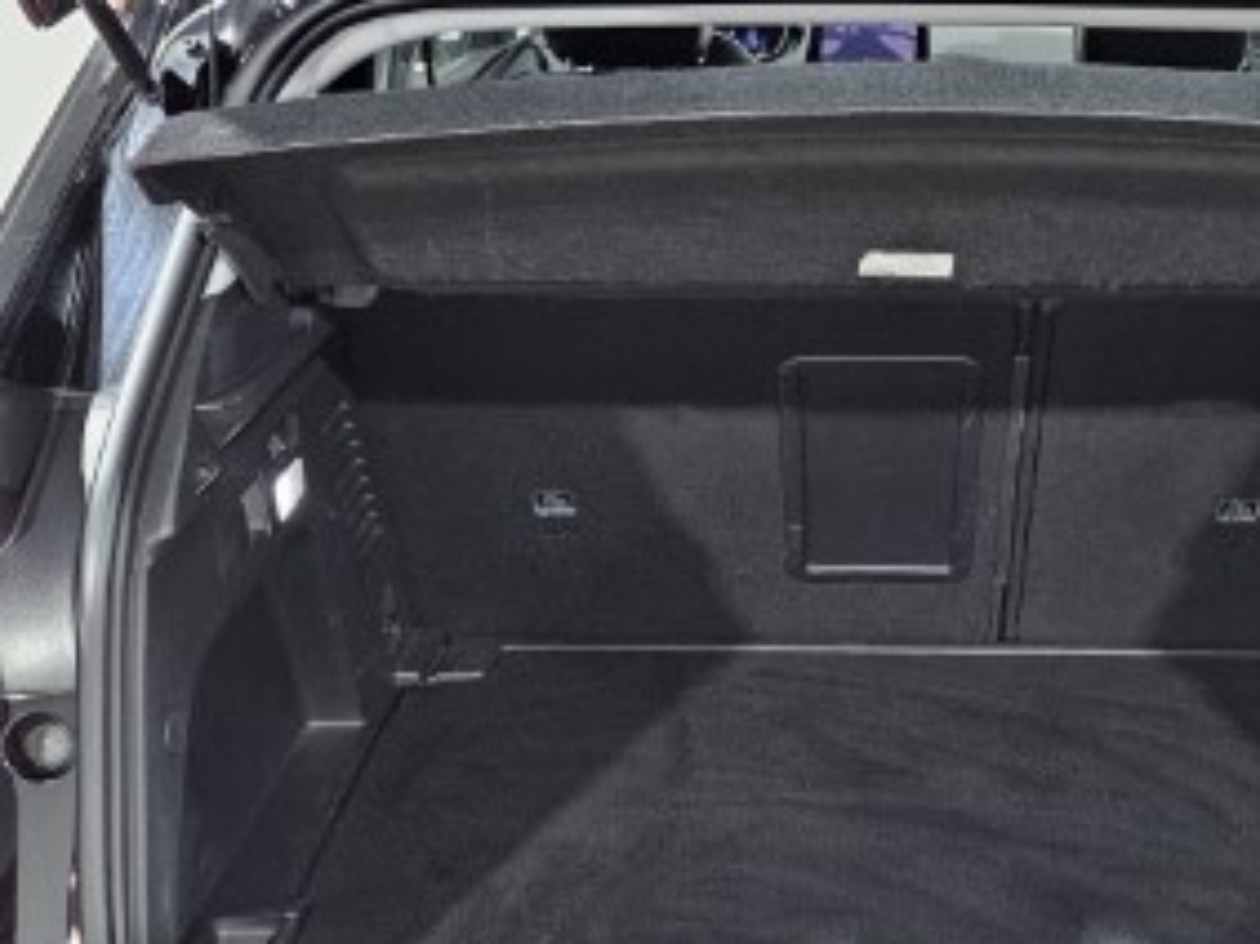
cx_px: 855
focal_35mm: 52
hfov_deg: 36.4
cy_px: 574
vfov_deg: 27.9
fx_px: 1892
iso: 800
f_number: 1.7
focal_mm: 6.3
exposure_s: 1/100
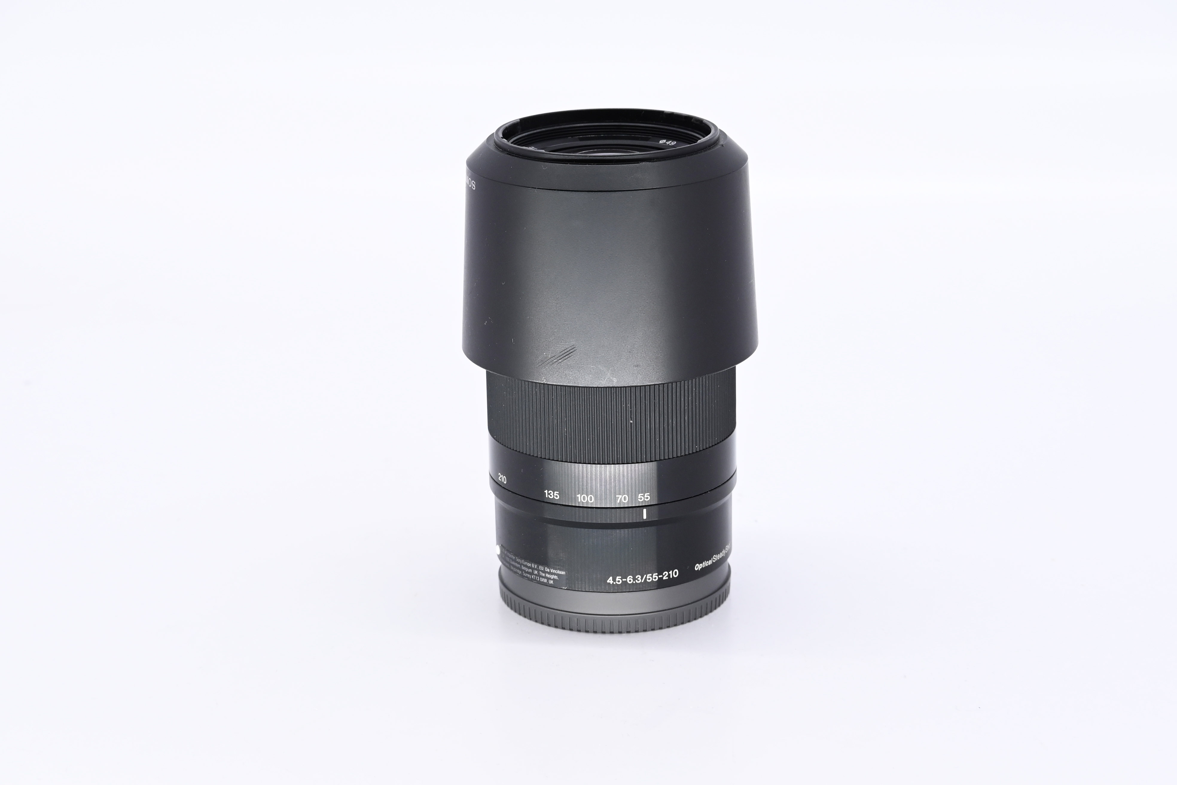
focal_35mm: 75
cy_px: 392
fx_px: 2452
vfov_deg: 18.2
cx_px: 588
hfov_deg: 27.0
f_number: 9
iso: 500
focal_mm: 50
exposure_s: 1/160
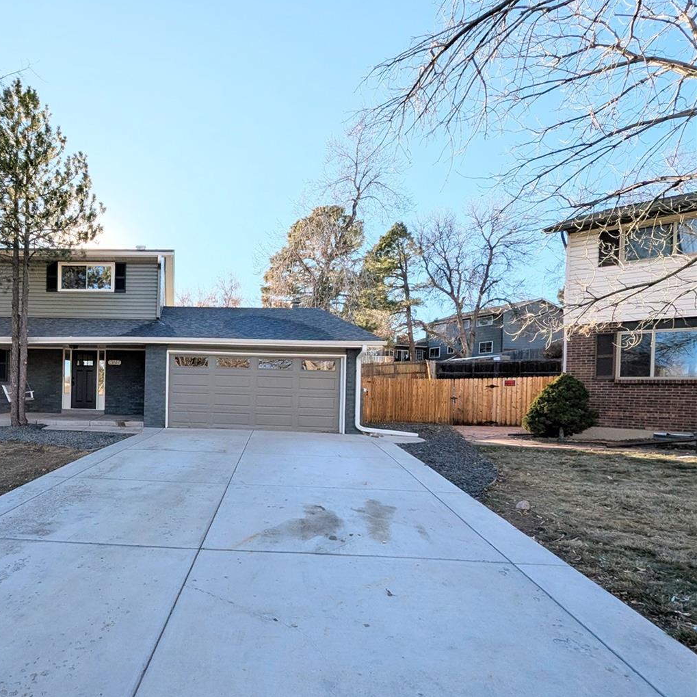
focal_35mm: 18
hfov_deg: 73.4
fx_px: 410
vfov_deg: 80.4
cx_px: 153
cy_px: 392
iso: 47
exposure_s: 1/1295
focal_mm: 1.95
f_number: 2.2
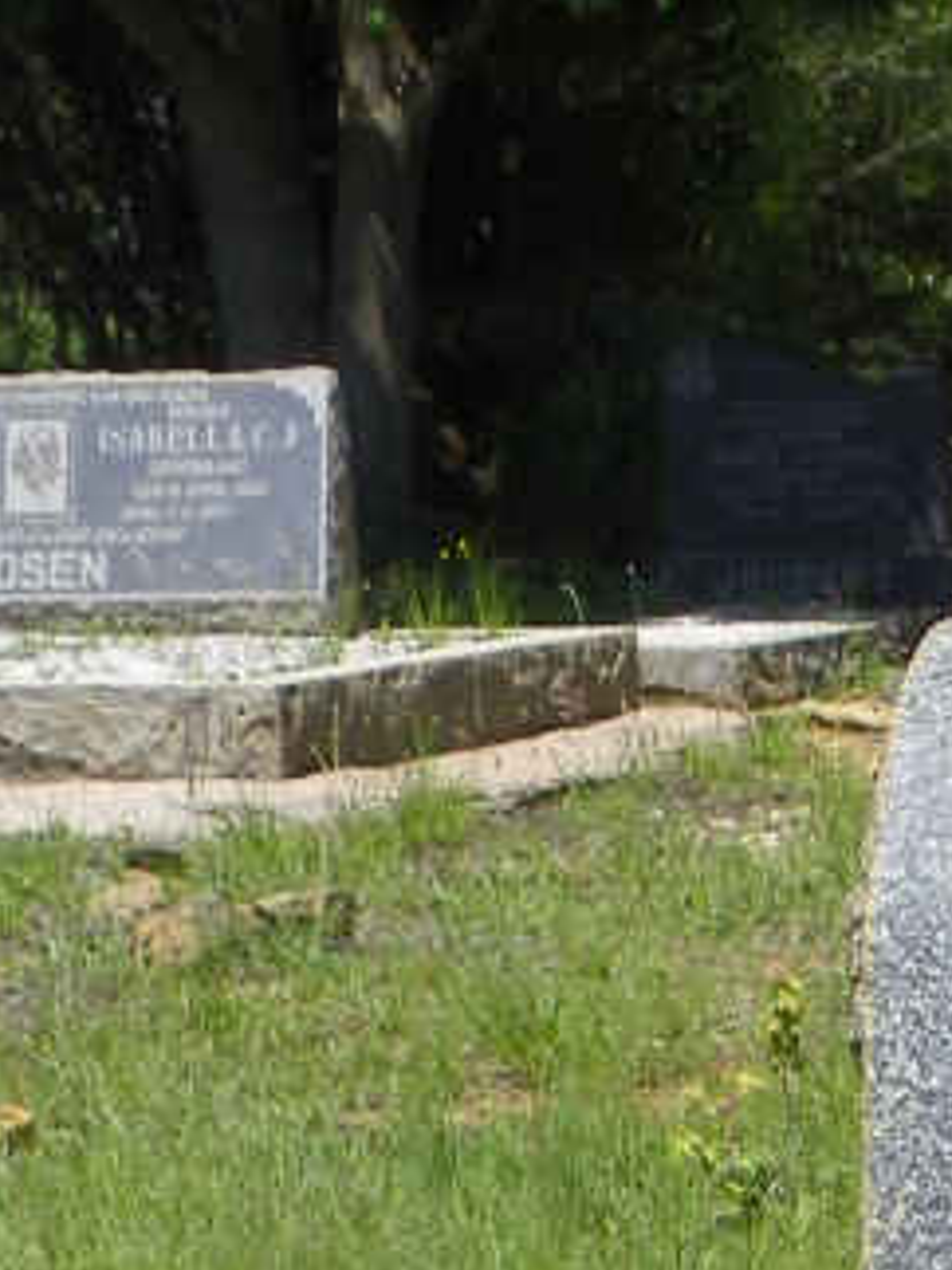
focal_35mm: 193
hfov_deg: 7.5
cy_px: 2288
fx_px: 7082
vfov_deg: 9.7
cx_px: 1731
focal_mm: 9.2
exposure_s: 1/250
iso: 64
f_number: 5
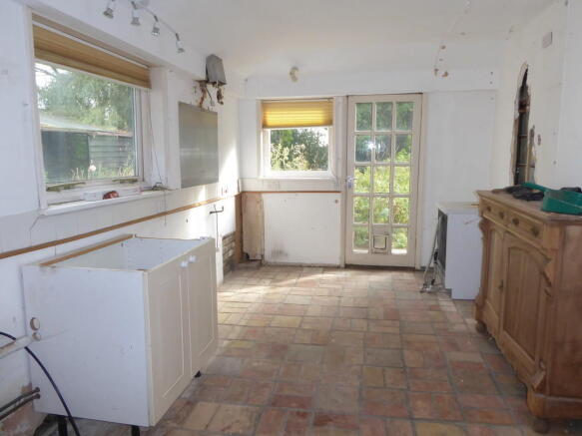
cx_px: 291
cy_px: 218
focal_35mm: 24
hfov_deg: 71.6
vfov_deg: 56.8
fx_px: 403
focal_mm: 4.3
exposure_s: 1/60
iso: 250
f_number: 4.5
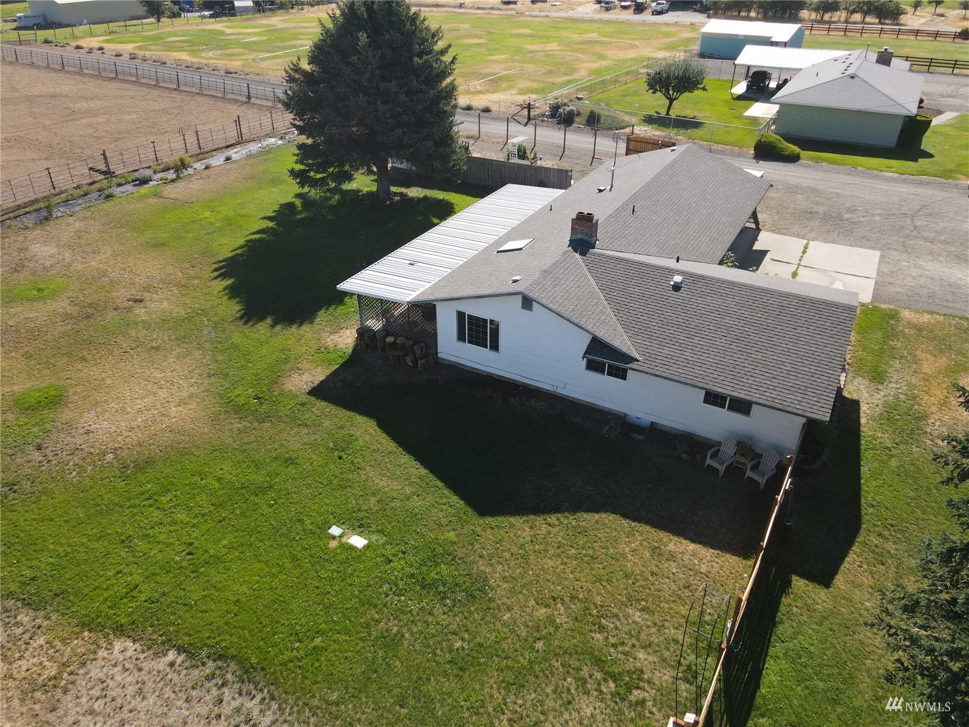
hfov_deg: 71.6
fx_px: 672
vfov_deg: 56.8
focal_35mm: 24
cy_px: 364
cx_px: 484
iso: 100
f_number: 2.8
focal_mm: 4.5
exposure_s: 1/400
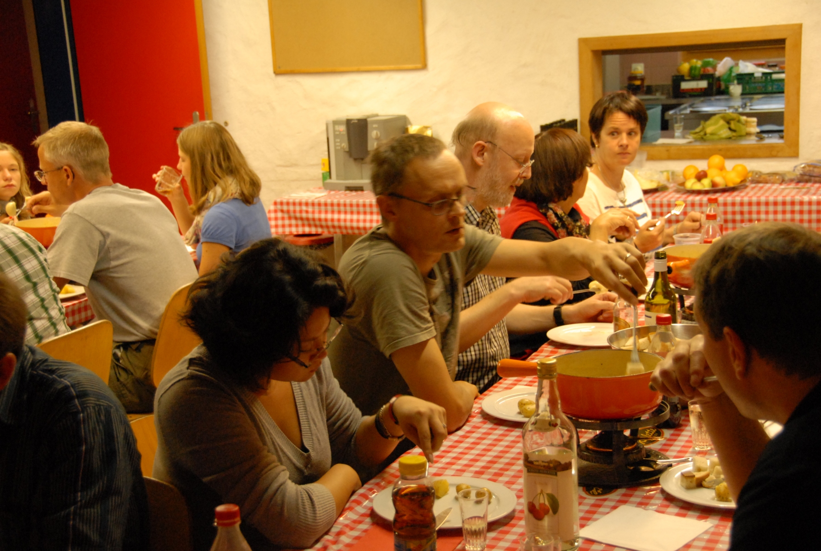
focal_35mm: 57
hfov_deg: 35.0
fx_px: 1303
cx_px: 410
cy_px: 276
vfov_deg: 23.9
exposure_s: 1/30
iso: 1000
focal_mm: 38
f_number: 4.2
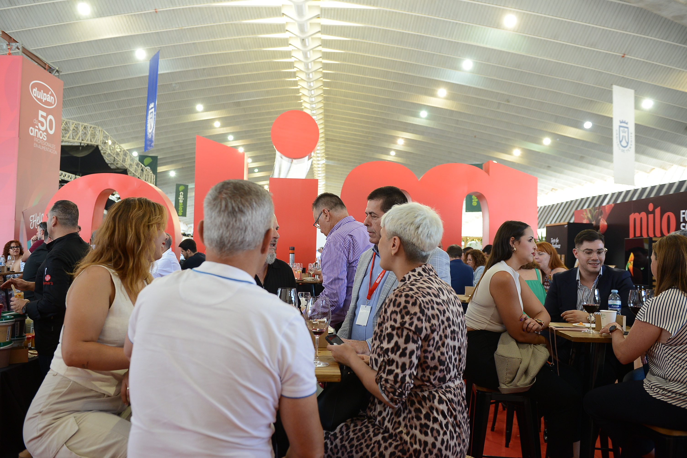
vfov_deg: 45.0
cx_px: 344
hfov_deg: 63.6
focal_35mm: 29
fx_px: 554
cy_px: 229
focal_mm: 29
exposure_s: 1/125
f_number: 4
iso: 1000
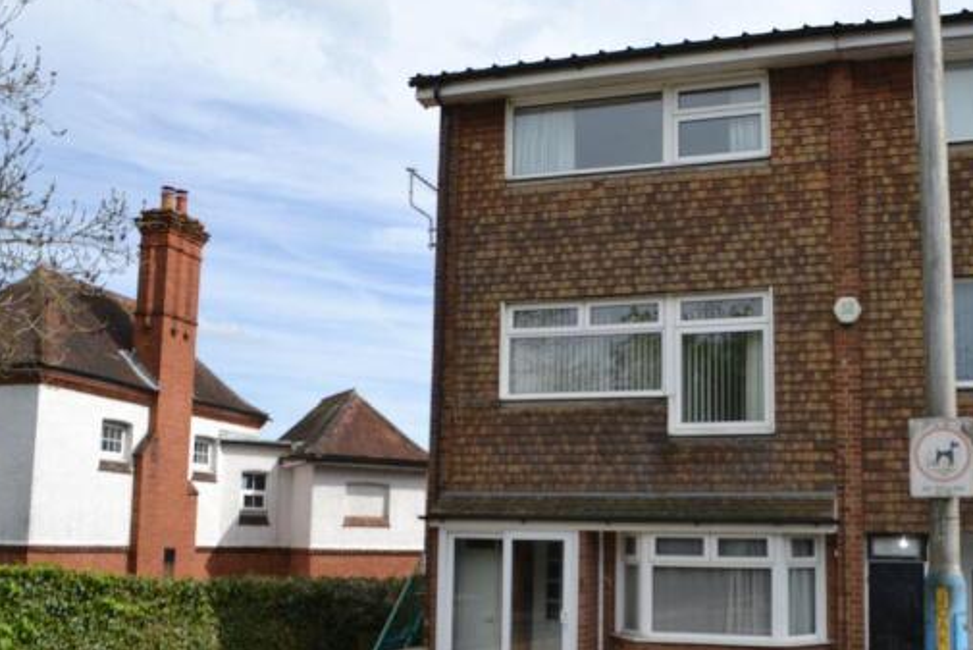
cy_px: 396
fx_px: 946
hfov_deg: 54.0
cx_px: 583
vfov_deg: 37.7
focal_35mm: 35
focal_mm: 18
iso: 100
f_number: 7.1
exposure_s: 1/200
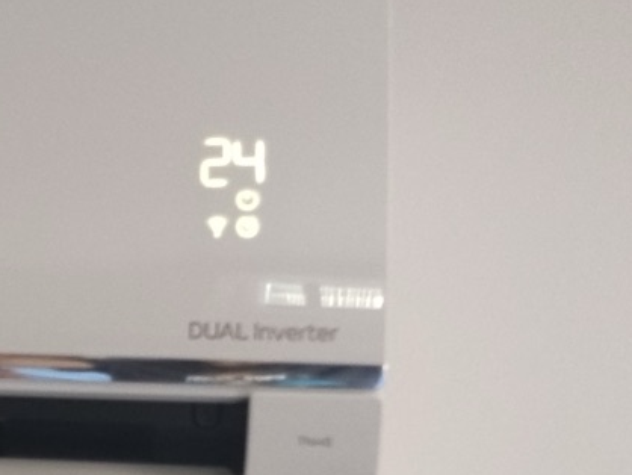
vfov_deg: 13.3
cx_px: -245
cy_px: 396
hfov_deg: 16.5
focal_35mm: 111
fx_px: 2028
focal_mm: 4.22
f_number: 1.8
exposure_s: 1/33.3
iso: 320
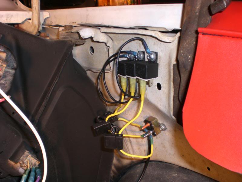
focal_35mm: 38
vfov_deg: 37.7
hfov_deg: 49.0
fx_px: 266
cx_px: 121
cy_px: 91
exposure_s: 1/60
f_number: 3.1
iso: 100
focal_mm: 6.3
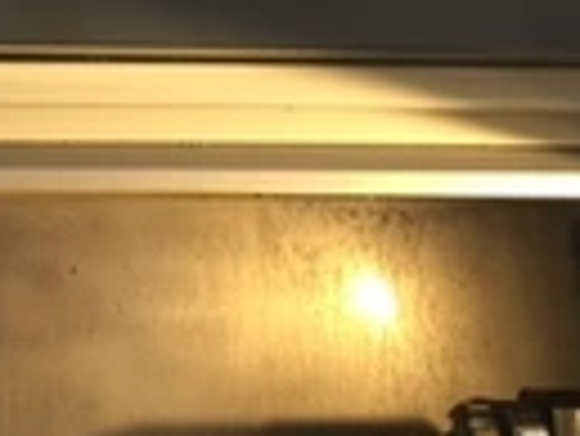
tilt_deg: +15.7
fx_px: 1509
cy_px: -99
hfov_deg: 20.9
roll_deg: +0.5
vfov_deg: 15.8
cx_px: -27
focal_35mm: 90
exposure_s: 1/30
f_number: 2.2
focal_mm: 4.15
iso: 100
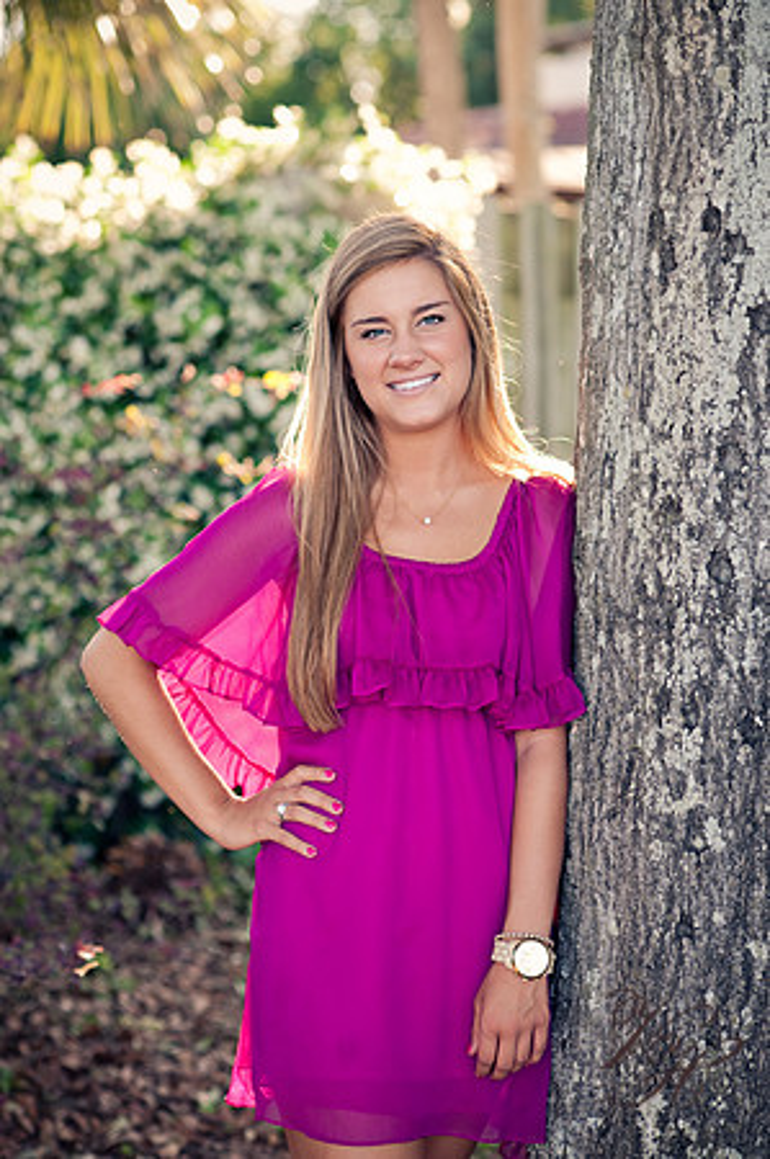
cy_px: 580
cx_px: 385
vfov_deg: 23.9
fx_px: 2733
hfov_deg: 16.0
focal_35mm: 85
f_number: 3.5
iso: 250
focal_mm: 85
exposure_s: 1/160
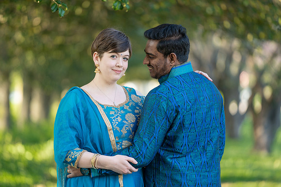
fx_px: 1660
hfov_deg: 9.7
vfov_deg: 6.5
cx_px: 136
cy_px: 97
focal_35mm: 213
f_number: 2.8
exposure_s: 1/200
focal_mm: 200
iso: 200
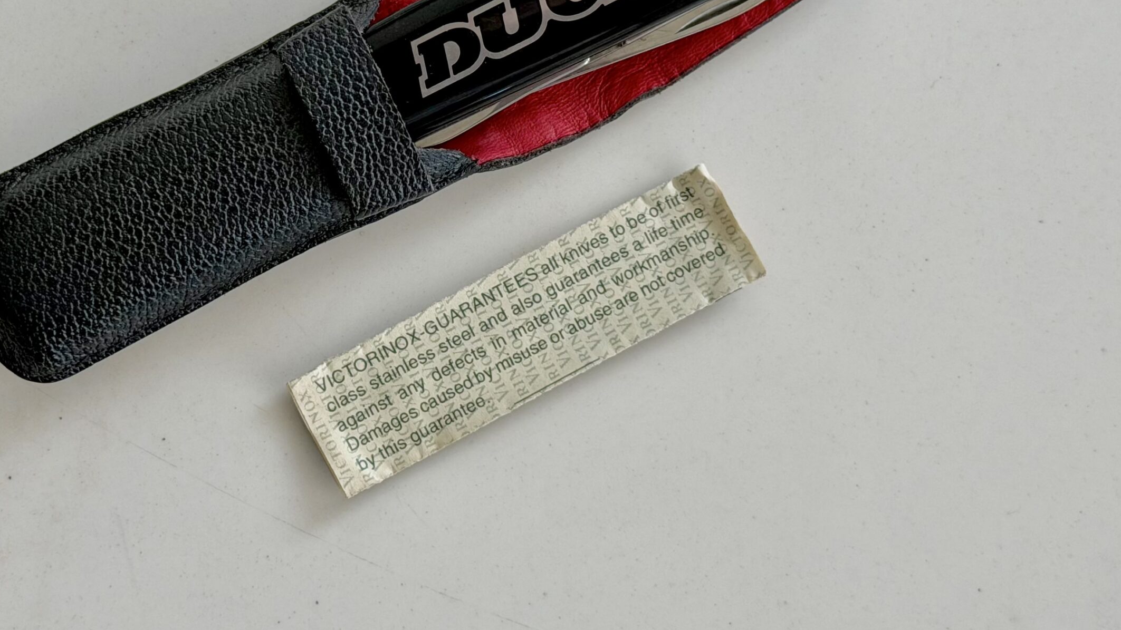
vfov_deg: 19.0
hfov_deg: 33.3
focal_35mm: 63
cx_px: 473
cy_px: 167
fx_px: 1873
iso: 50
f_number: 1.78
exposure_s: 1/121
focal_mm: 6.76
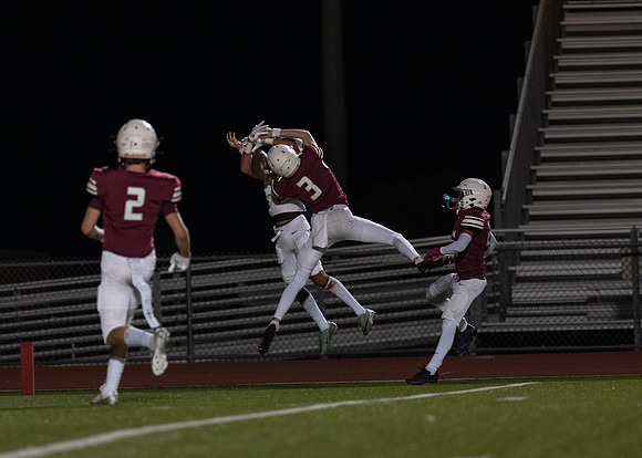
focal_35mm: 345
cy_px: 233
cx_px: 272
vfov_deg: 4.2
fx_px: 6287
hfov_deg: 5.8
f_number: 2.8
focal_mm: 200
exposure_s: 1/1000
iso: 1600
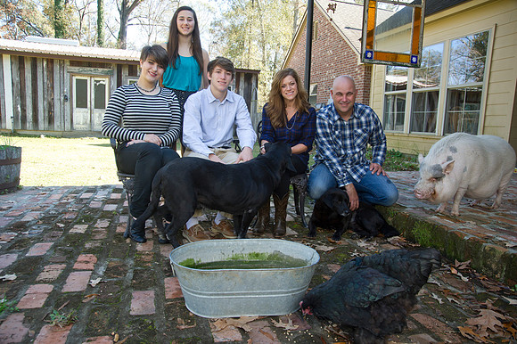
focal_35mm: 24
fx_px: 344
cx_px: 258
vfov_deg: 53.1
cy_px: 172
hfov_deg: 73.8
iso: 400
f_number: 7.1
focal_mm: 24
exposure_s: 1/100
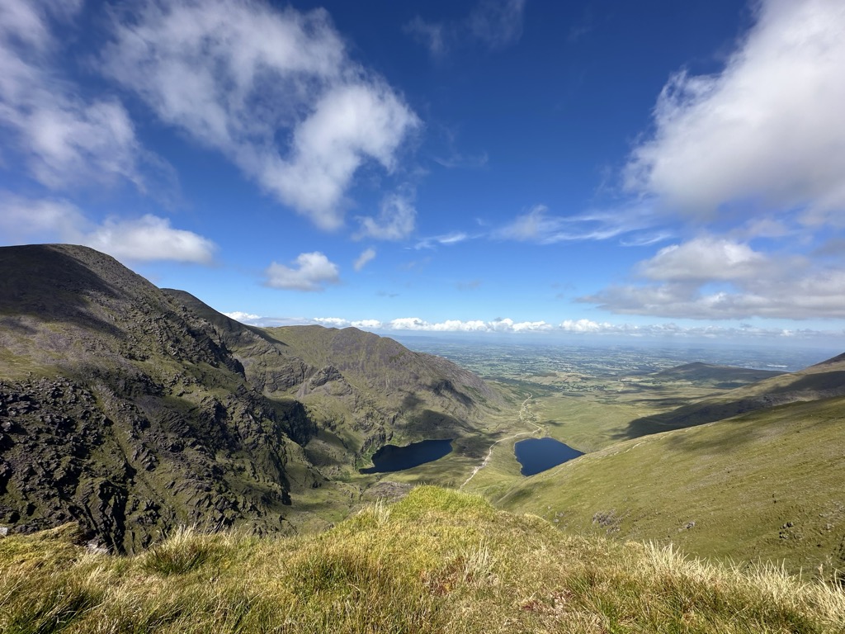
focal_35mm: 14
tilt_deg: +2.0
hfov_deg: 102.1
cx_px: 422
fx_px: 342
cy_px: 317
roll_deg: -2.0
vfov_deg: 85.7
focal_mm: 2.22
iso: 50
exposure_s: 1/2506
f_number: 2.2
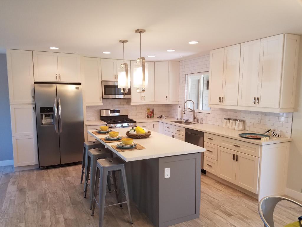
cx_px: 151
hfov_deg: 67.3
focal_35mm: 26
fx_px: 227
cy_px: 114
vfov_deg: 53.1
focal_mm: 4.2
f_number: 1.7
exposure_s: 1/60
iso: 80
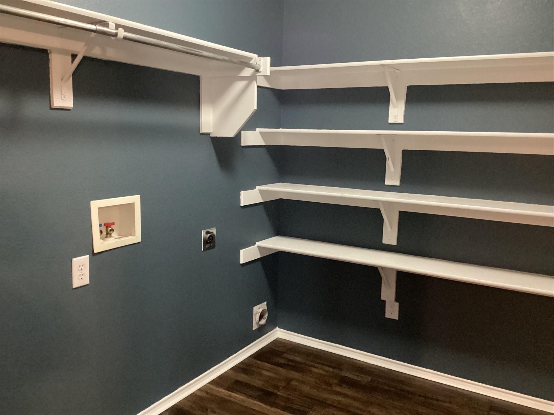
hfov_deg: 58.4
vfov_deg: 45.4
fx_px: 496
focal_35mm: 31
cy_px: 208
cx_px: 277
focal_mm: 3.3
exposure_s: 1/20
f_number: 2.4
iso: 640
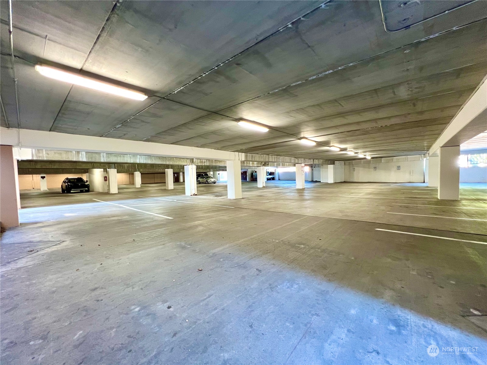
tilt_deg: -2.7
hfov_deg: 106.2
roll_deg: +1.6
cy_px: 182
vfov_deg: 89.9
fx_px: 183
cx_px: 244
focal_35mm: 13
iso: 250
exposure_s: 1/54
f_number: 1.8
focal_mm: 1.57
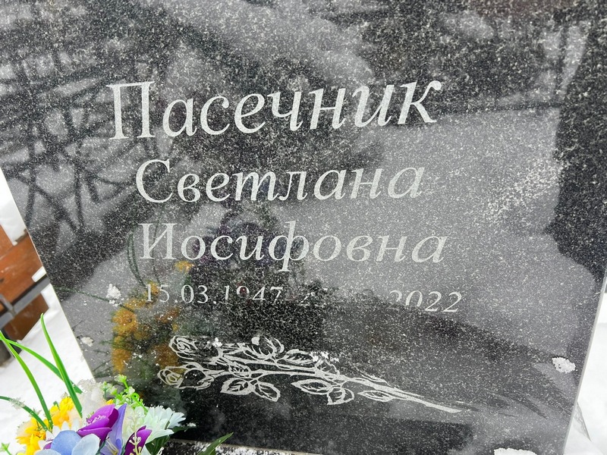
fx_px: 456
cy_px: 228
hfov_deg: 67.3
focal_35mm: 26
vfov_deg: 53.1
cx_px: 304
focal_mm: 5.7
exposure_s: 1/121
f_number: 1.5
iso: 64
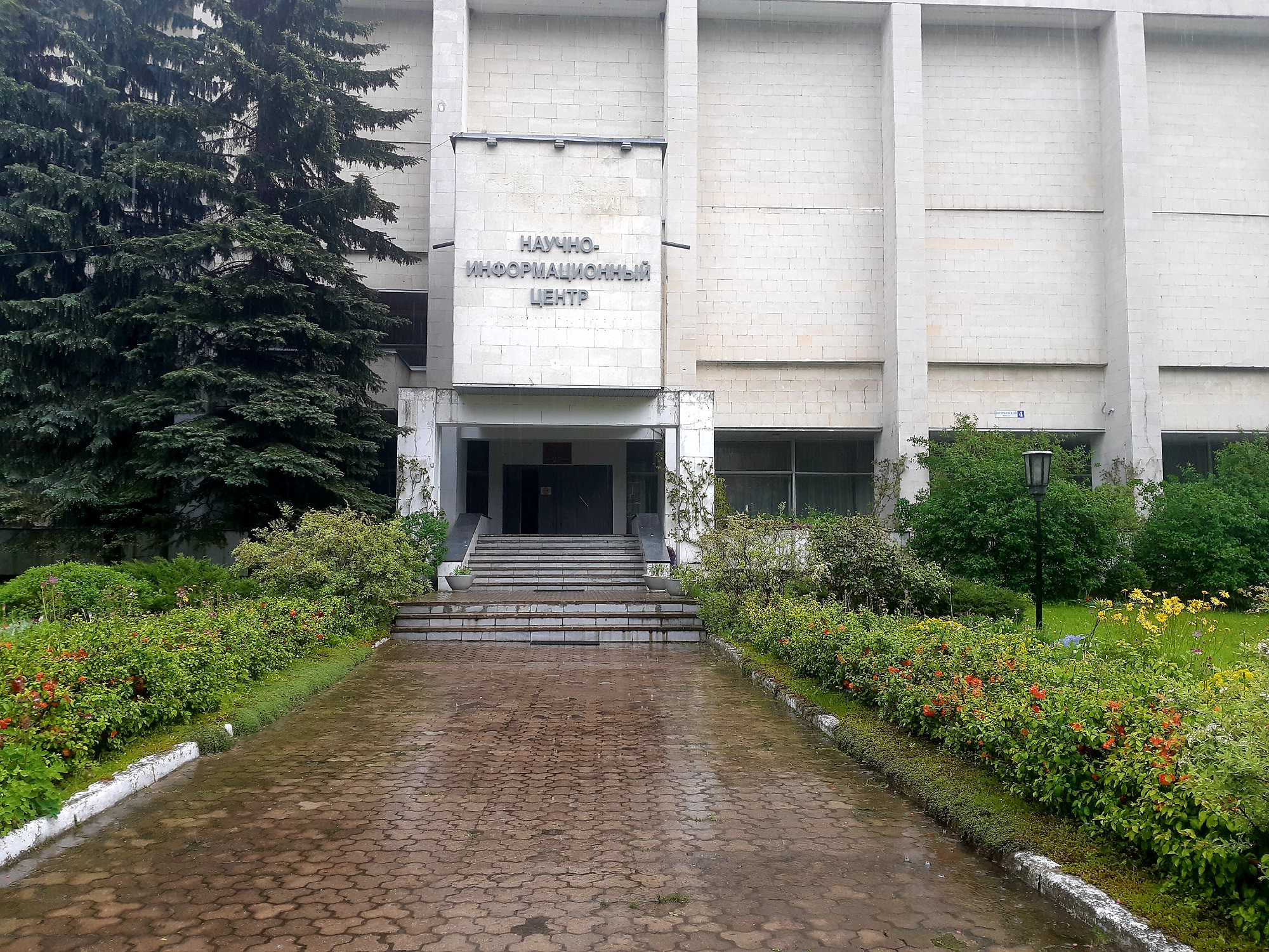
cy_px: 476
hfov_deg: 67.3
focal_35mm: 26
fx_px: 953
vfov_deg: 53.1
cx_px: 634
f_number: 1.7
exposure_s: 1/129
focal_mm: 3.93
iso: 40
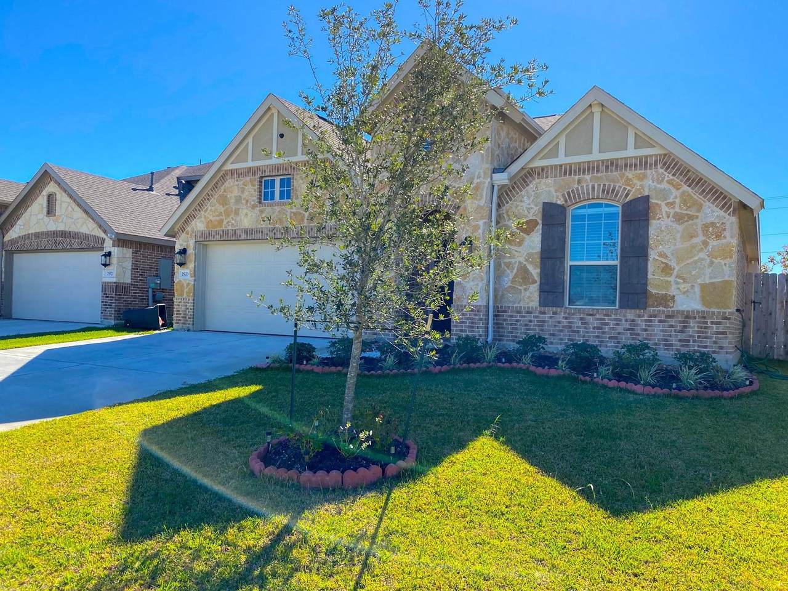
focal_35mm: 26
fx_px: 592
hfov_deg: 67.3
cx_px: 394
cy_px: 296
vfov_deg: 53.1
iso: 32
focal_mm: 4.25
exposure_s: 1/1700
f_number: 1.8
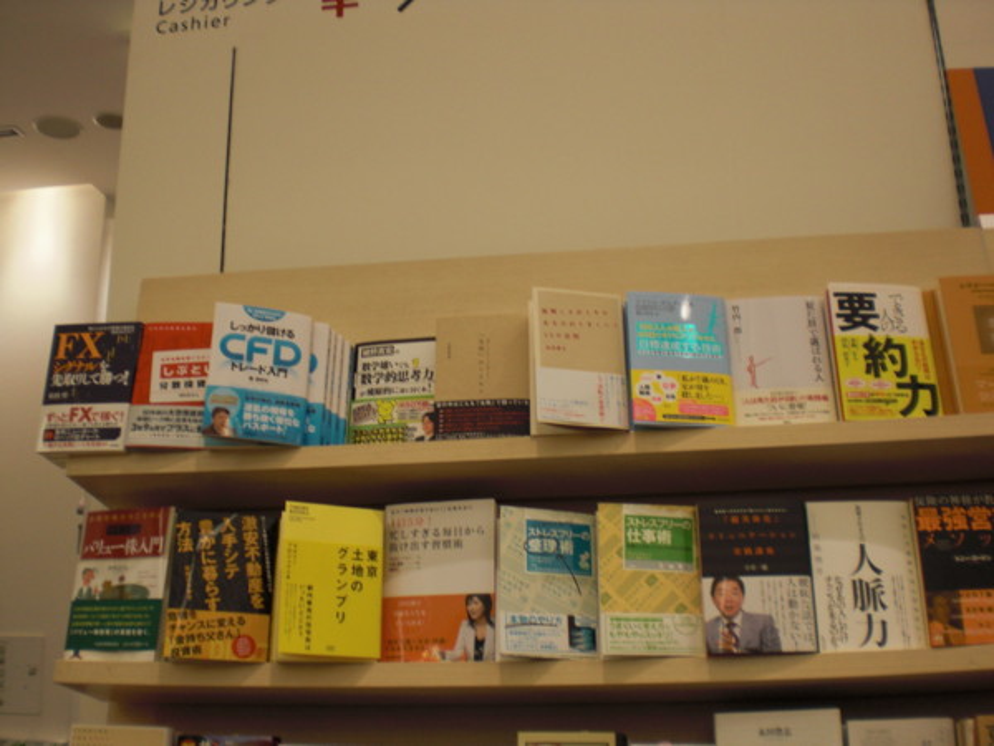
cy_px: 373
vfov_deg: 37.7
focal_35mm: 38
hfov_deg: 49.0
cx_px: 497
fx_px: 1091
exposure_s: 1/60
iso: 100
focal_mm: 6.3
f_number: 3.1
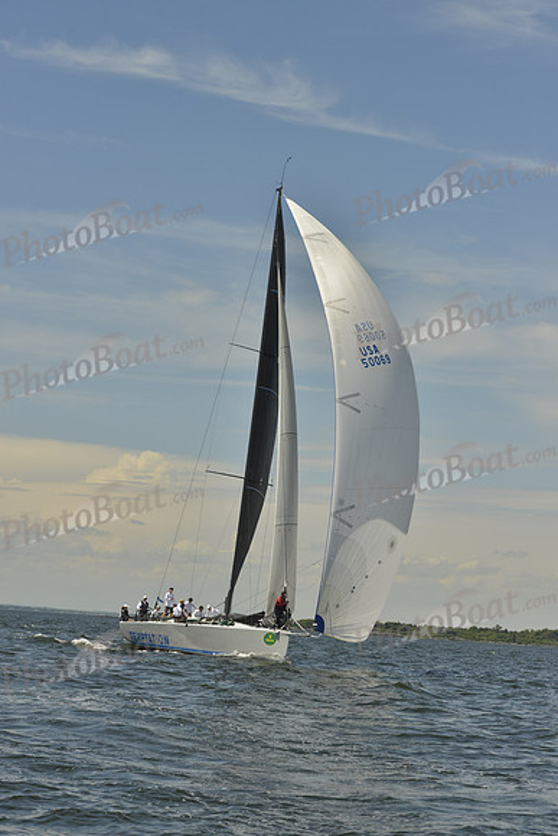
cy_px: 418
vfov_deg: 24.8
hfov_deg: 16.7
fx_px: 1905
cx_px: 279
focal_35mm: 82
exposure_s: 1/1600
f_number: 9
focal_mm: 82
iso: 280
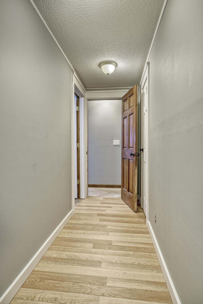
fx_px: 169
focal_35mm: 20
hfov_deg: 61.9
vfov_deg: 84.0
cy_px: 152
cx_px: 102
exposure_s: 1/15
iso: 160
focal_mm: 13
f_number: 2.8
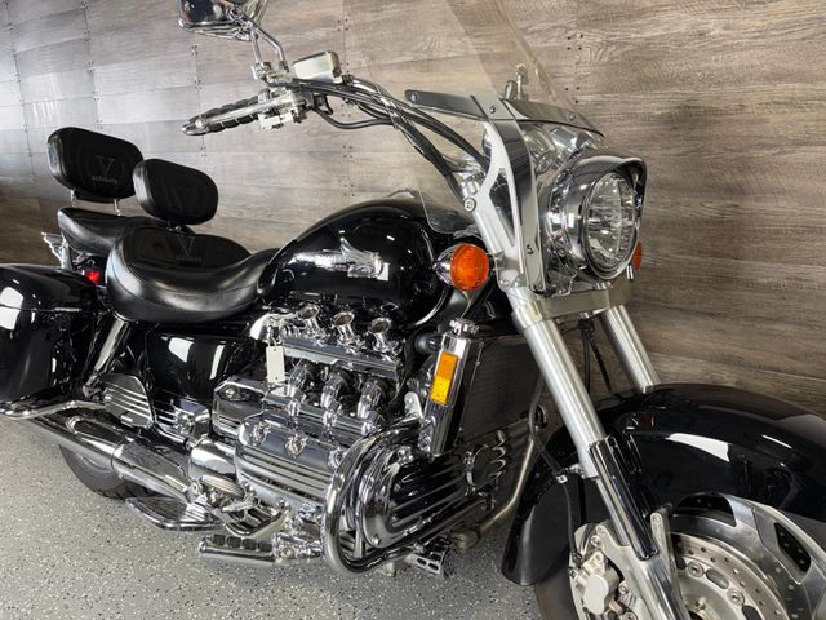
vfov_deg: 56.8
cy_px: 310
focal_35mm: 24
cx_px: 413
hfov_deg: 71.6
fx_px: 573
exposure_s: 1/26
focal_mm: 6.76
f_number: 1.78
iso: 50
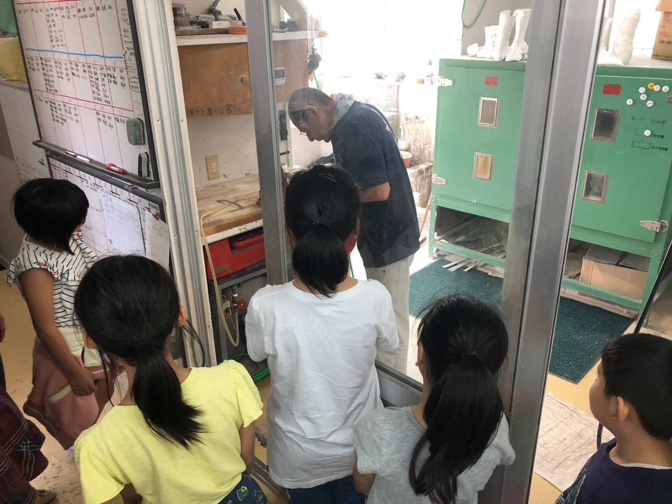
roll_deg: +0.6
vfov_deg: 49.7
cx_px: 336
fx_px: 544
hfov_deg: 63.4
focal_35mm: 28
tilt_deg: -24.6
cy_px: 252
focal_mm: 3.99
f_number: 1.8
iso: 40
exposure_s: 1/24
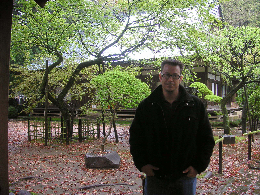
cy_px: 98
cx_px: 130
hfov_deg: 50.1
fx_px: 278
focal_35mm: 37
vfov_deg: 38.7
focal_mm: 6.1
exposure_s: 1/45
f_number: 2.8
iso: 80
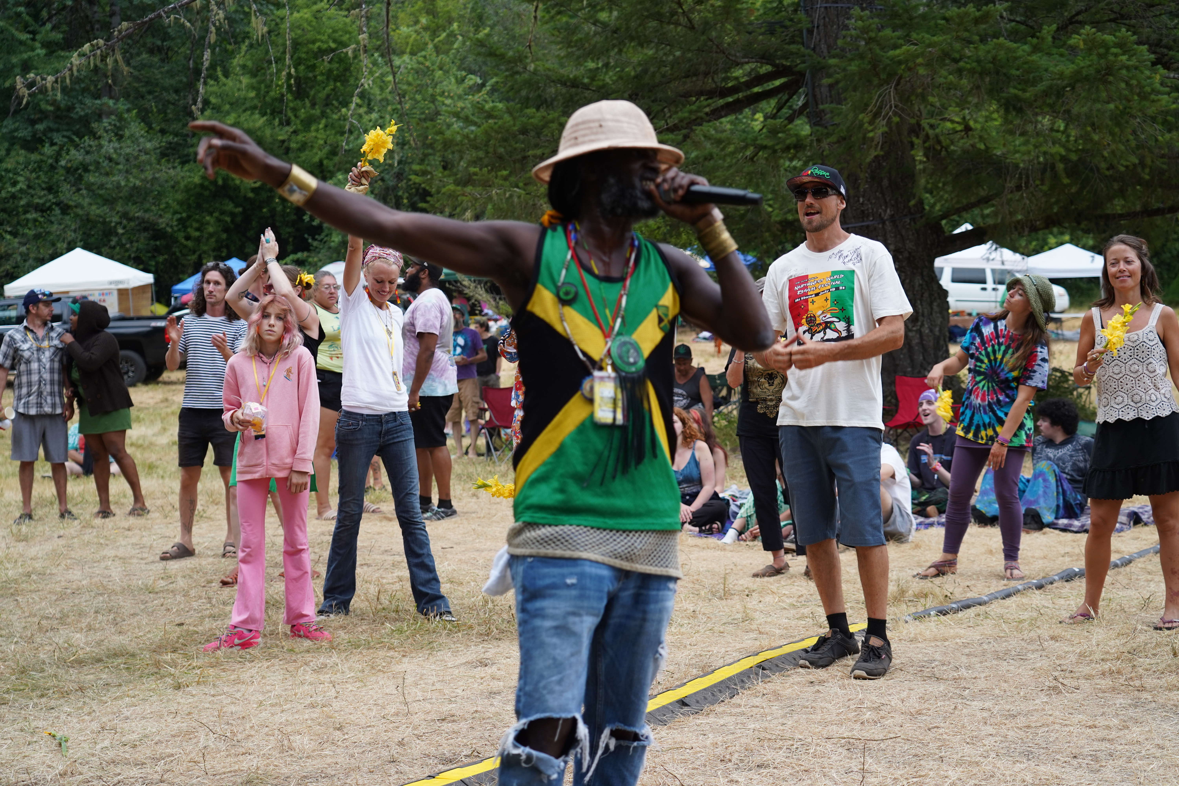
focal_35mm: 58
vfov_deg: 23.4
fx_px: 1899
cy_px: 393
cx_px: 590
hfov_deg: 34.5
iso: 200
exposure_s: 1/160
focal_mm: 58
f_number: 4
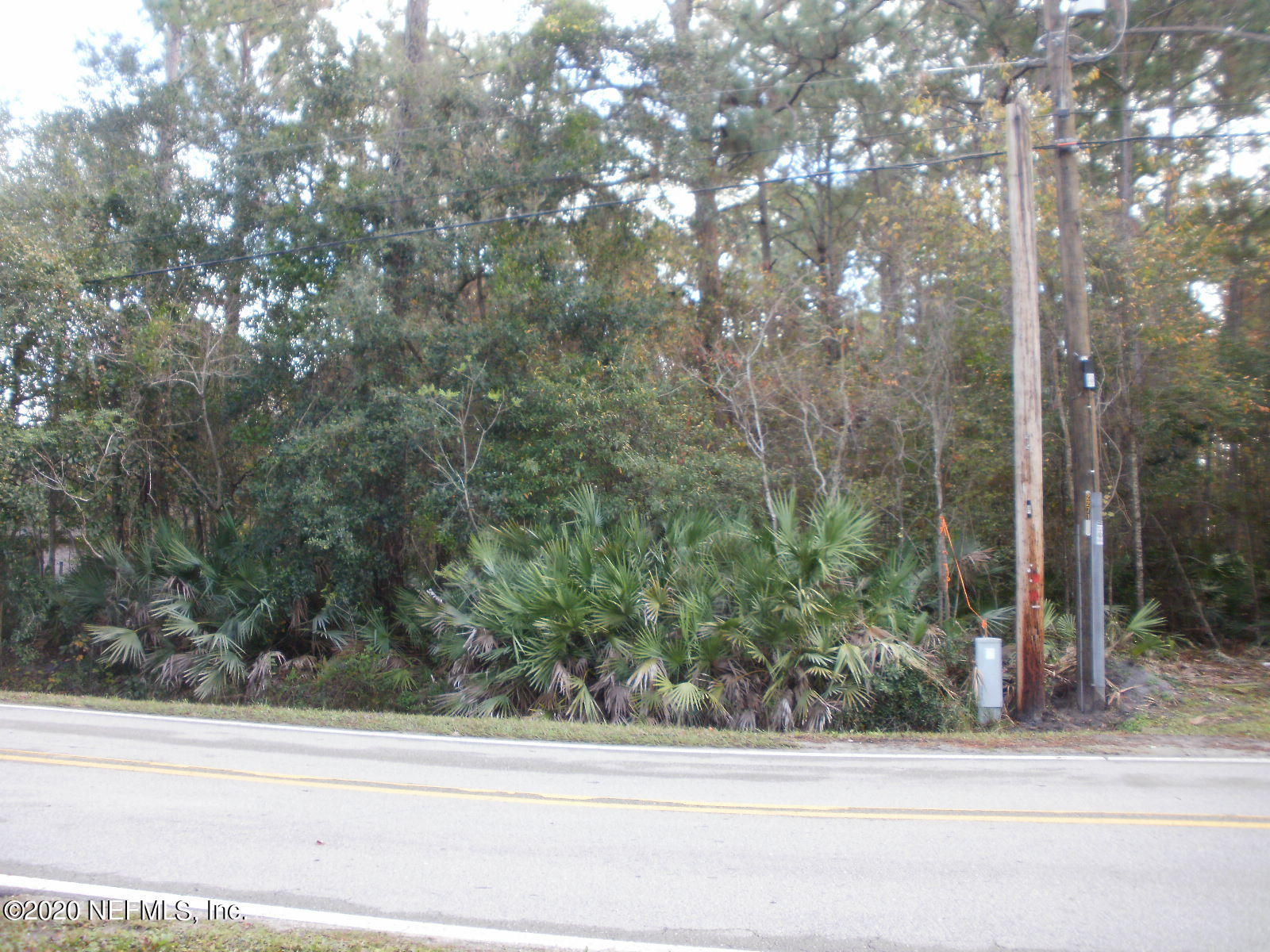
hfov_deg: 51.4
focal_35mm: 36
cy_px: 476
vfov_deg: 39.7
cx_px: 635
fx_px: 1321
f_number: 3.5
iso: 100
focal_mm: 6.3
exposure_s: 1/50
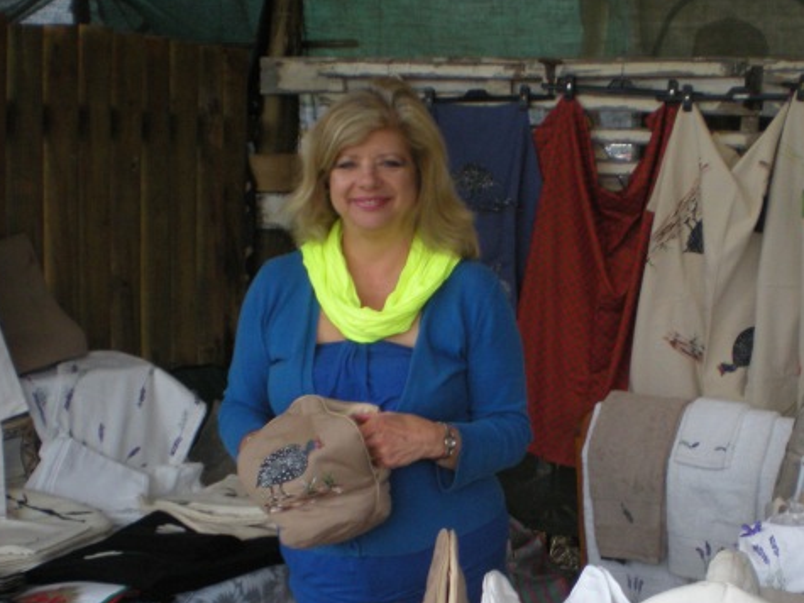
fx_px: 1300
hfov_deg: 33.9
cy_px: 385
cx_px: 570
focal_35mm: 56
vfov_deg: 26.0
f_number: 3.1
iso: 200
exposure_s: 1/39.7
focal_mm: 6.3
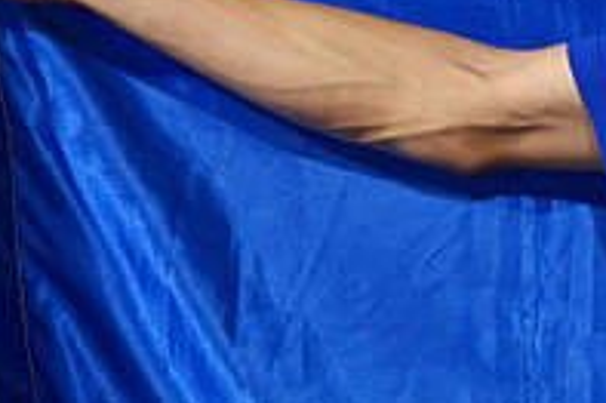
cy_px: 97
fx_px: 3566
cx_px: 1164
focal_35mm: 212
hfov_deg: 9.2
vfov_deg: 6.5
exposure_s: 1/3200
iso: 1000
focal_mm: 50
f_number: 1.4
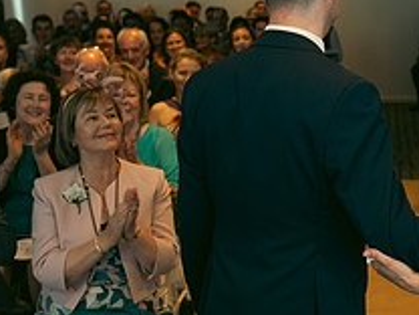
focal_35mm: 83
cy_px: 209
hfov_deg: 23.0
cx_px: 365
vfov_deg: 17.7
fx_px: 1005
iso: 1000
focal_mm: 31
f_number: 3.5
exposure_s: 1/160
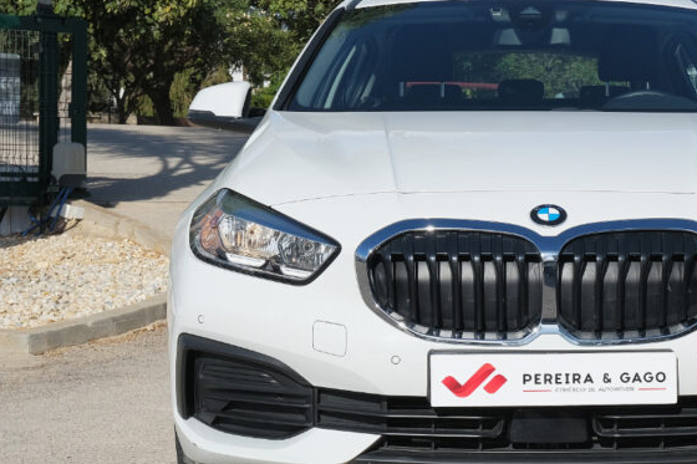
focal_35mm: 97
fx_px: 1877
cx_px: 533
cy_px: 279
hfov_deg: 20.8
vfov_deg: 14.1
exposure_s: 1/400
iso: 160
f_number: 9
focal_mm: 35.3
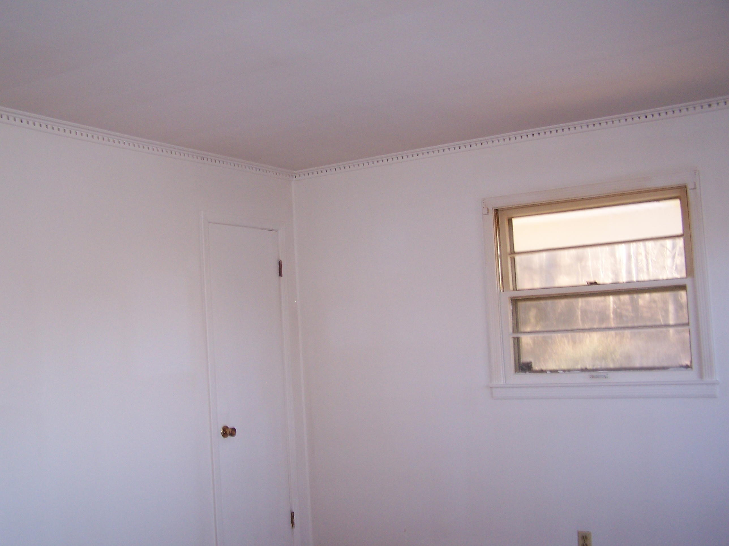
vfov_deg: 37.7
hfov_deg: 49.0
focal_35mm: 38
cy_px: 273
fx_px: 800
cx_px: 364
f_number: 2.8
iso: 140
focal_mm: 6.3
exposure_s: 1/60
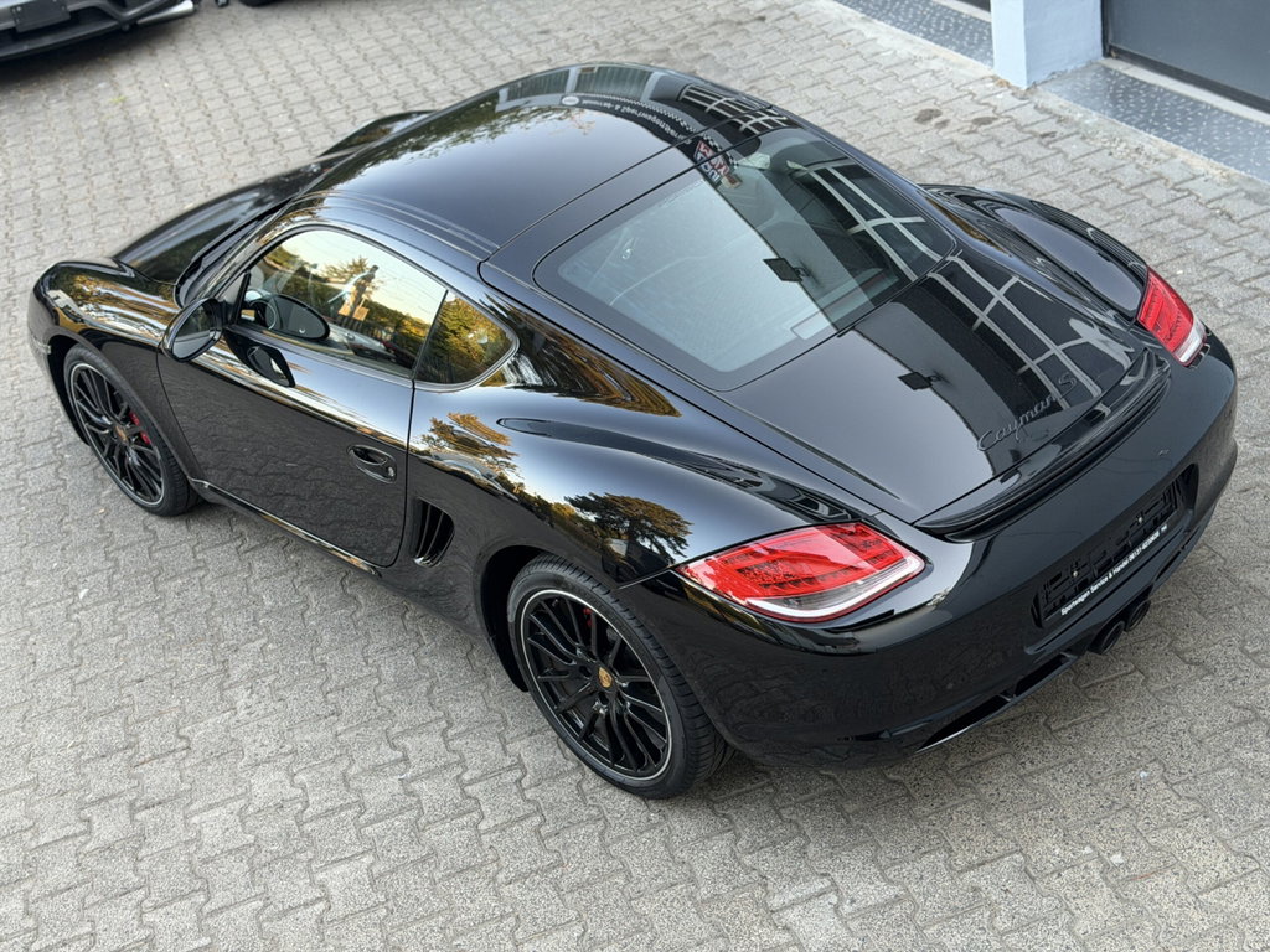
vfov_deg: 30.3
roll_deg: +10.6
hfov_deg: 39.7
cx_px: 635
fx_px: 1761
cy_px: 476
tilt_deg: -29.6
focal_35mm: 48
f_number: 1.78
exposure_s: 1/82
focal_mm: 6.76
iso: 100
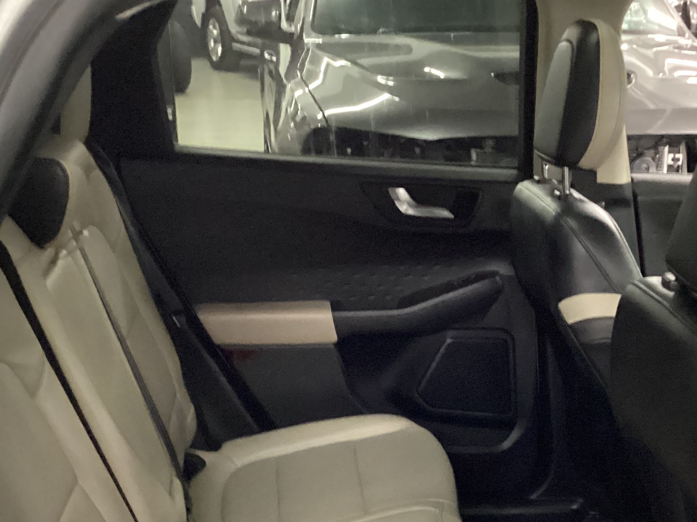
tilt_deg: -24.4
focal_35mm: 59
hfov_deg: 32.5
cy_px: 446
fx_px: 1188
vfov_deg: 24.3
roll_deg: -1.1
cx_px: 445
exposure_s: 1/20
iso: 800
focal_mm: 3.3
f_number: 2.4
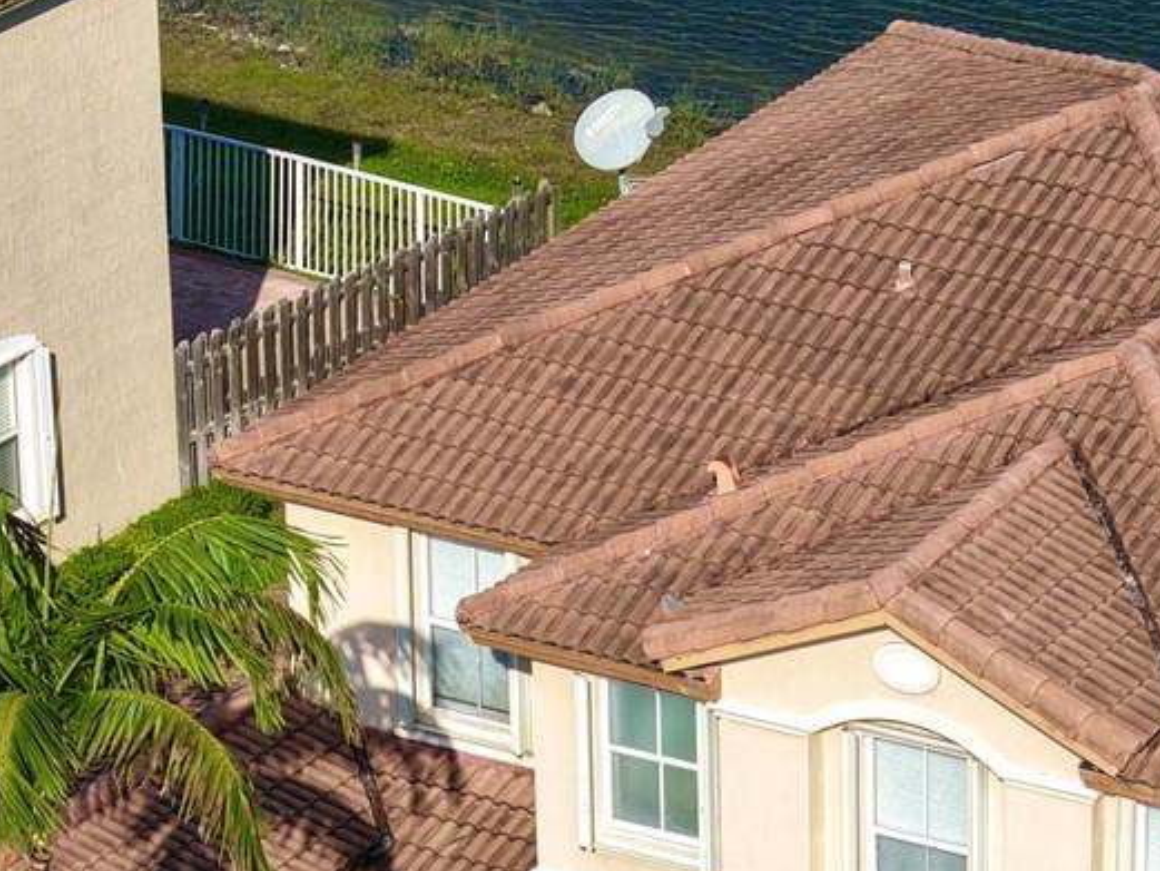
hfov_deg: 9.2
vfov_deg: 6.9
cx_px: 866
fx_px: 7206
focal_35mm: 215
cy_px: 896
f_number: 2.8
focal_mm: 19.35
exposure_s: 1/3200
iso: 200
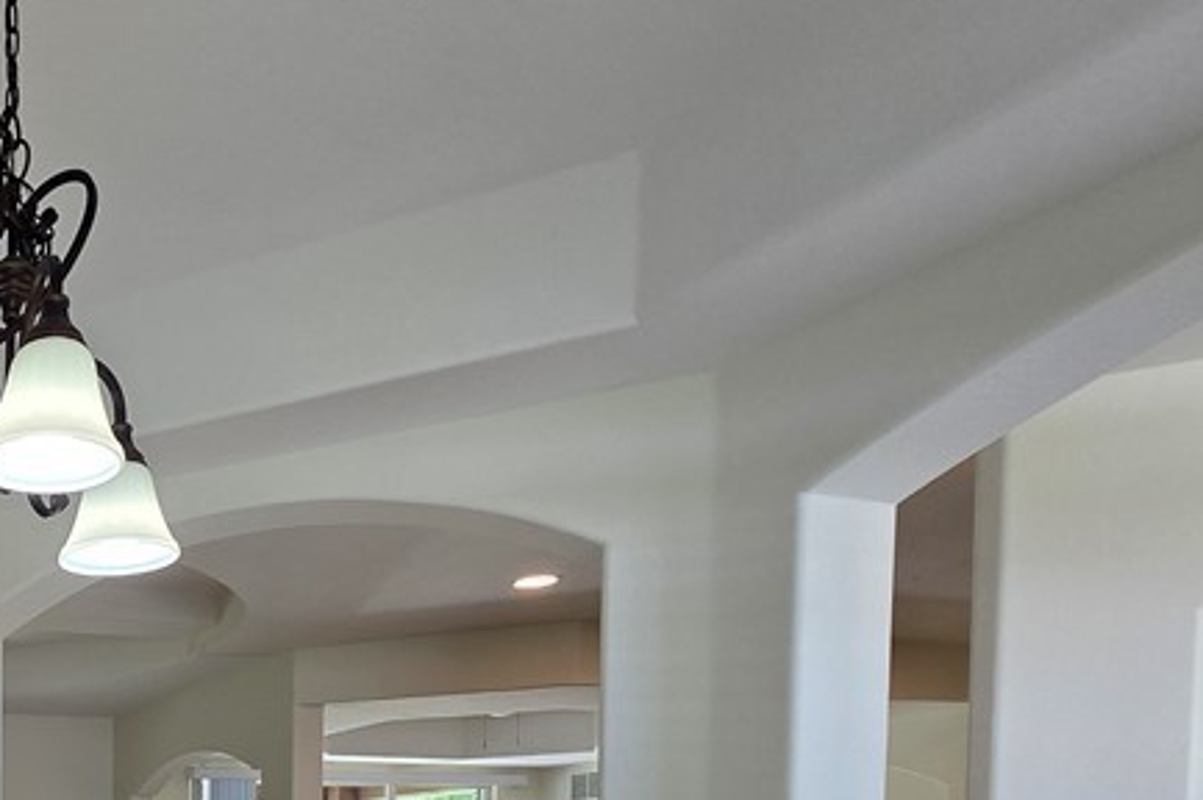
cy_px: 936
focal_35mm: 32
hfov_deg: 45.8
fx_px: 1068
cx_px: -83
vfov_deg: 34.0
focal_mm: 2.2
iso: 64
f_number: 2.2
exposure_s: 1/60
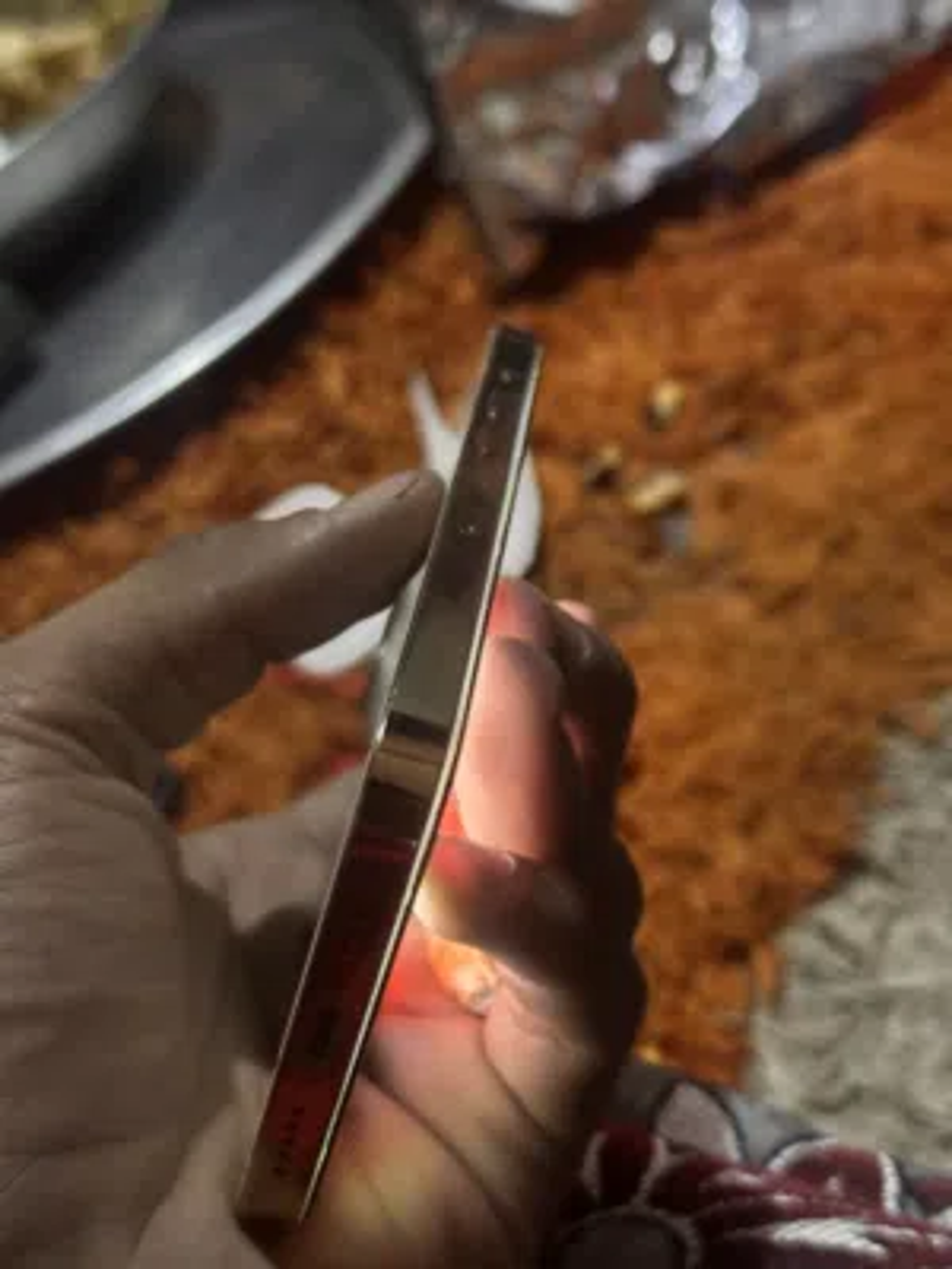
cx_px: 476
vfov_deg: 39.7
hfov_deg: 30.3
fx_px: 1760
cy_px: 634
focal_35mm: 48
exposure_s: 1/20
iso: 1000
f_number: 1.78
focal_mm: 6.86
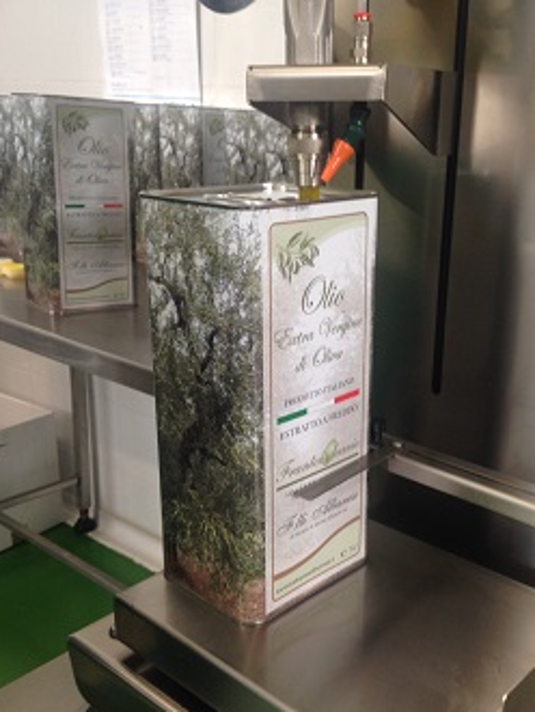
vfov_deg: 46.7
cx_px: 315
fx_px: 823
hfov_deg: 35.9
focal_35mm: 40
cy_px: 375
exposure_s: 1/20
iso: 64
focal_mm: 4.12
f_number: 2.4
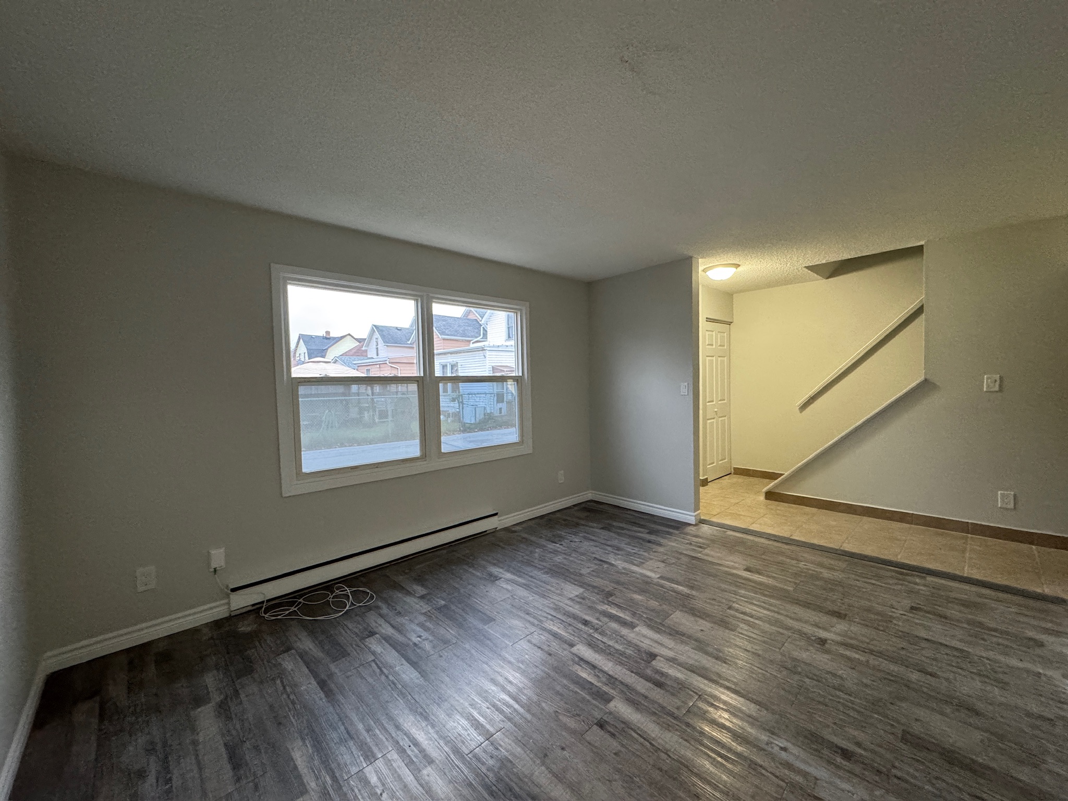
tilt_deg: -2.5
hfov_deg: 102.1
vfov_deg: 85.7
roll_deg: +1.0
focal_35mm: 14
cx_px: 534
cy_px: 400
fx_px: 432
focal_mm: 2.22
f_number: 2.2
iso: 640
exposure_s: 1/60
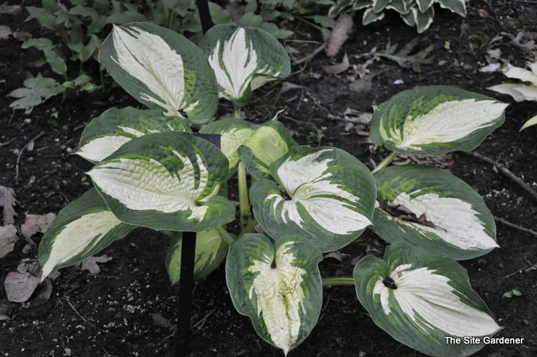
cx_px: 268
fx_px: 1386
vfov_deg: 14.7
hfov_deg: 21.9
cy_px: 178
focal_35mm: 93
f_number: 5.3
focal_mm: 62
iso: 800
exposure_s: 1/125
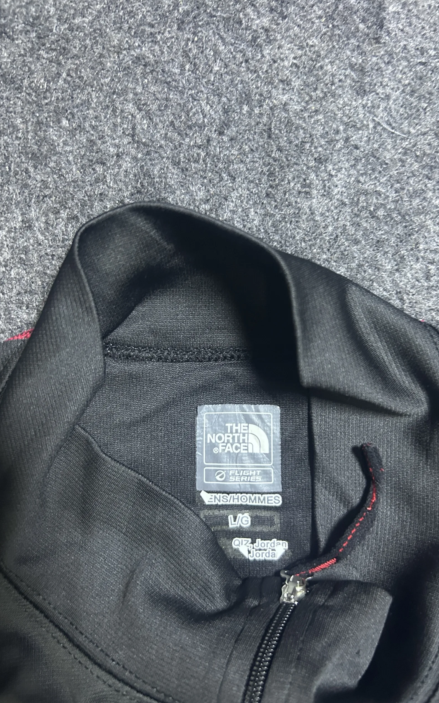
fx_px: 536
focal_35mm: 28
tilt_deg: -59.1
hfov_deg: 44.5
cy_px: 349
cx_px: 244
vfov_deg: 66.5
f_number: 1.5
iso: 500
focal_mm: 5.7
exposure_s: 1/33
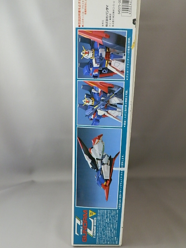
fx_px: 244
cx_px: 93
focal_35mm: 34
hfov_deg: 41.8
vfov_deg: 54.0
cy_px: 124
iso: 250
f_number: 3.5
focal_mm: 6.17
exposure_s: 1/8
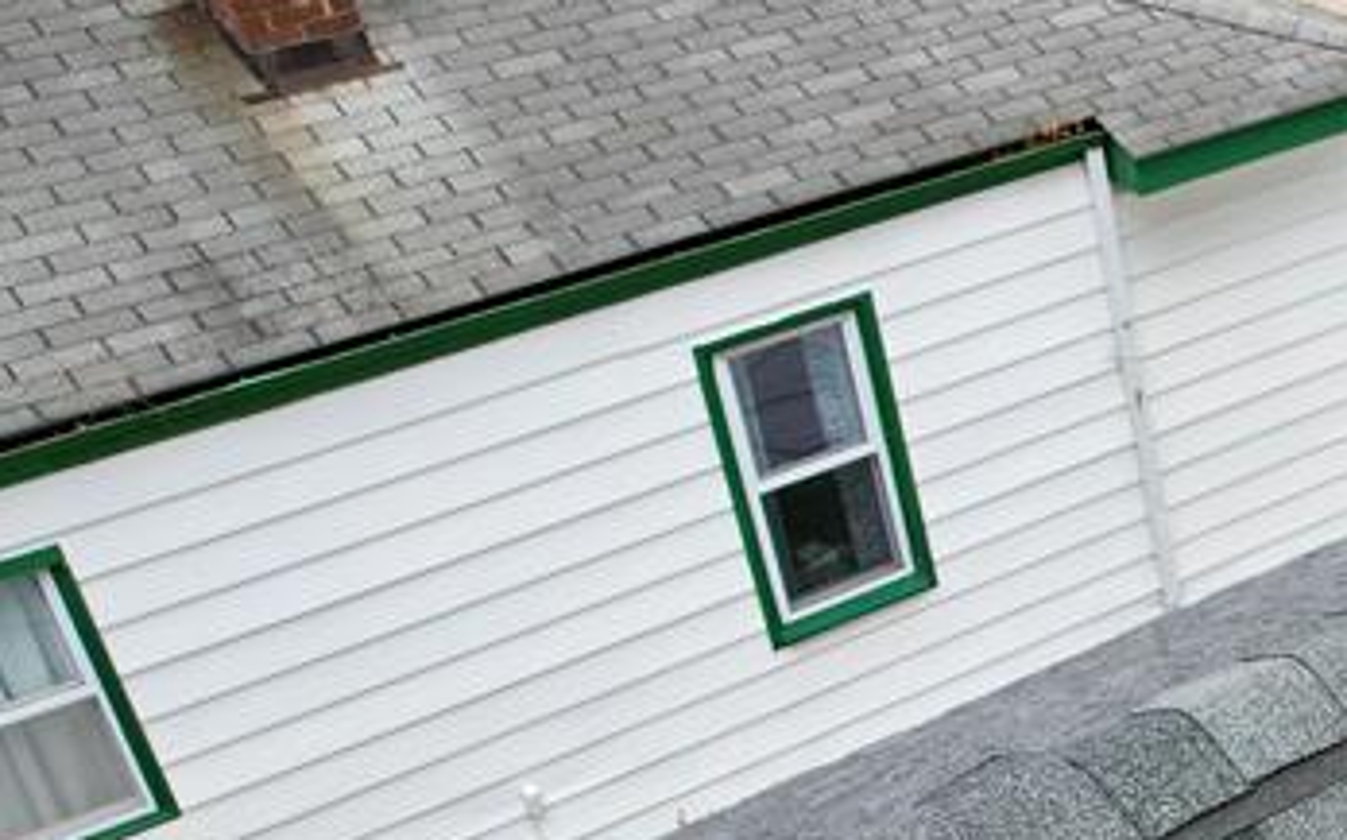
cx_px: 1850
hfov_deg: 25.6
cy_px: 755
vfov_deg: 19.3
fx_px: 2421
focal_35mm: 66
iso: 100
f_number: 2.8
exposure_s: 1/640
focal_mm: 8.38
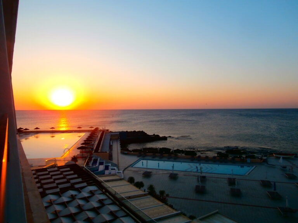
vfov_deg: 56.8
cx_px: 149
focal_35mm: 24
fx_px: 207
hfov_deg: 71.6
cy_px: 112
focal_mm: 4.2
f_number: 3
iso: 100
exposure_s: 1/400
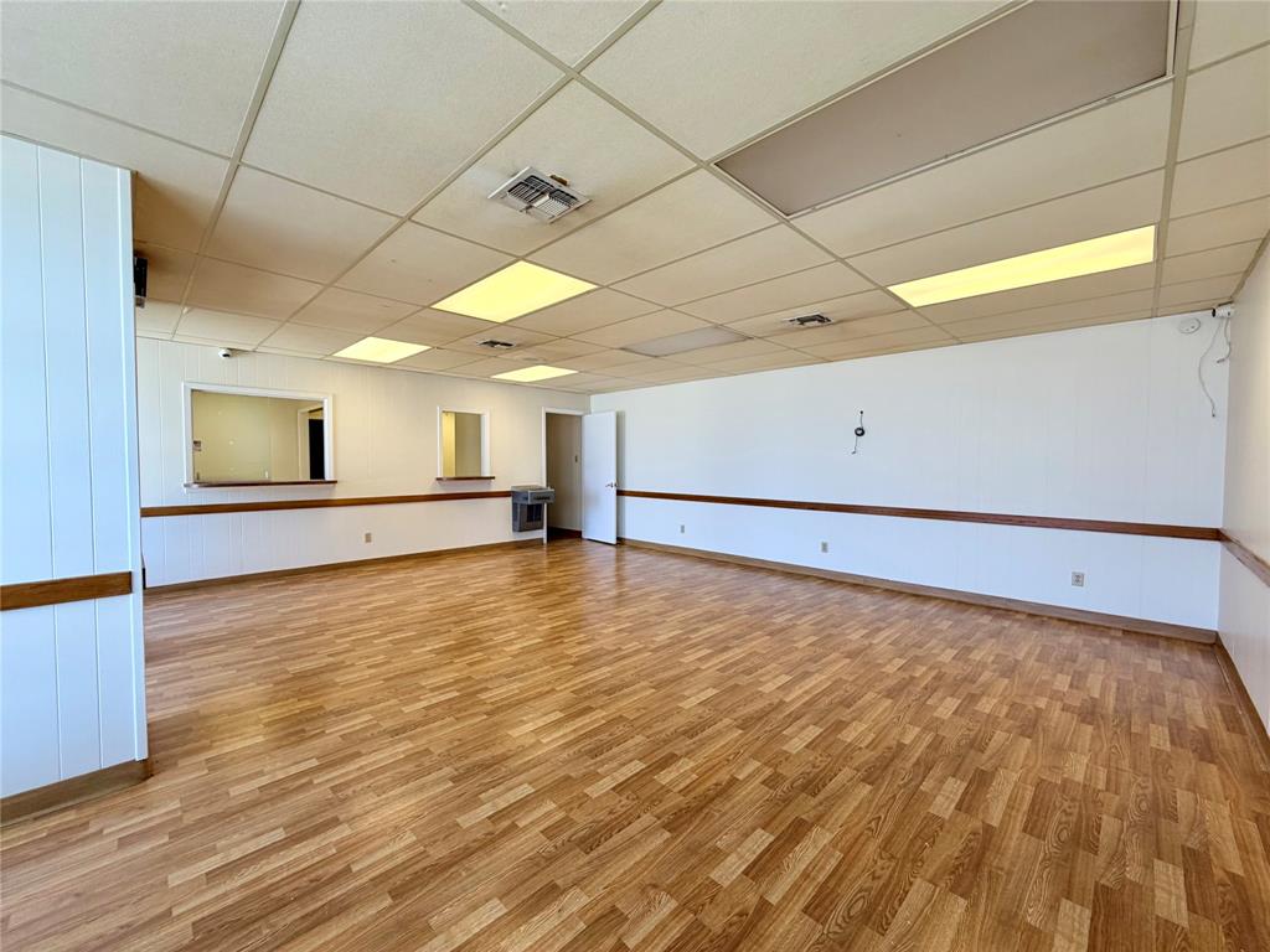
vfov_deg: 85.7
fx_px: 514
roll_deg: +0.5
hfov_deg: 102.1
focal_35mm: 14
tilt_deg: -1.3
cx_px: 635
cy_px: 476
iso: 80
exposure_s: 1/120
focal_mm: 2.22
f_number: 2.2
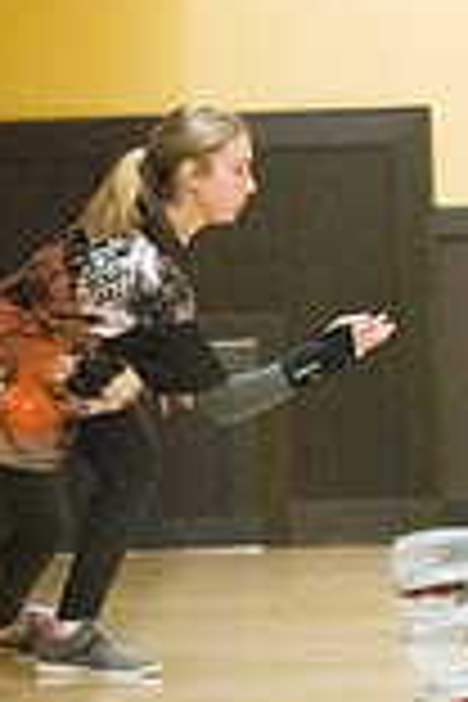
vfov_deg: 7.9
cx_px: -405
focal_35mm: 260
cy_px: 272
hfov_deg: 5.2
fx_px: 5070
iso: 10000
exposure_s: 1/1000
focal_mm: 70
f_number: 4.5
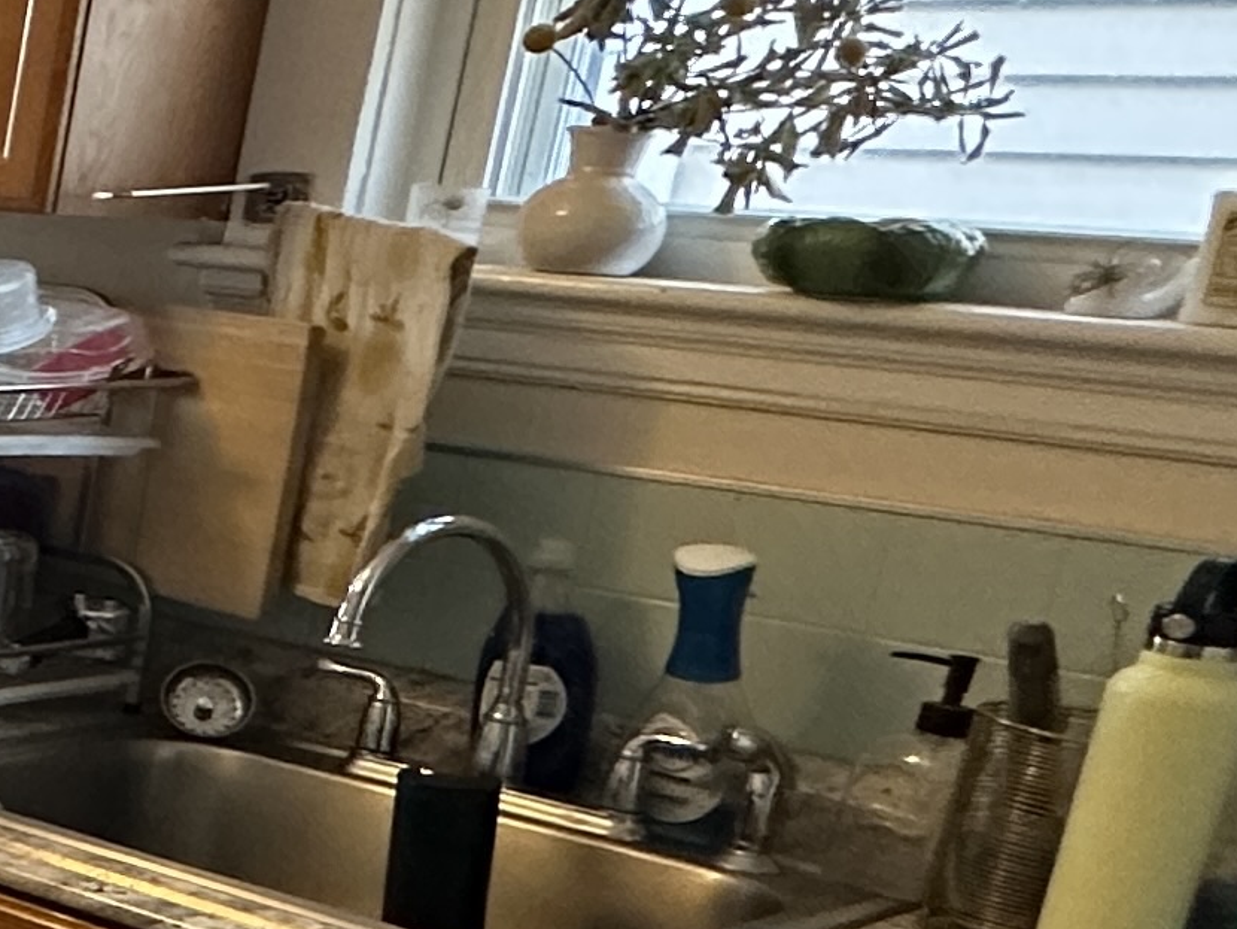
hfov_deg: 19.4
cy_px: 717
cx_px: -1115
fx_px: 2431
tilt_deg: -14.3
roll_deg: -3.6
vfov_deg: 21.4
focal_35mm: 68
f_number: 2.2
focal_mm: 2.22
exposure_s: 1/60
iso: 400
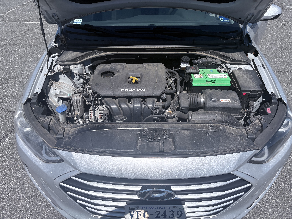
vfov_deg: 53.1
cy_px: 110
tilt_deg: -37.0
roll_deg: +4.1
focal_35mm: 26
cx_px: 146
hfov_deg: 67.3
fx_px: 219
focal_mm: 5.96
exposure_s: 1/4608
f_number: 1.6
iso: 64
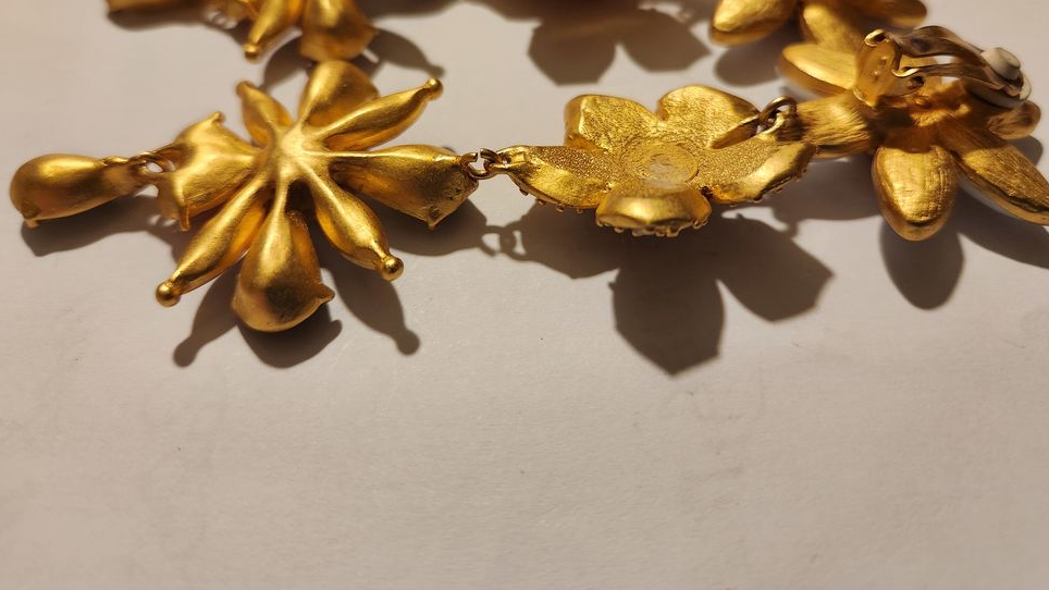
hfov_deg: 71.9
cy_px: 189
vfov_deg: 43.6
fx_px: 723
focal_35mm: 26
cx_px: 516
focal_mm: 5.4
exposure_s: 1/100
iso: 500
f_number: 1.8
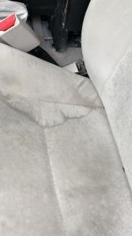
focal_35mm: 82
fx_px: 512
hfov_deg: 14.5
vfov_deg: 25.8
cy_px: 78
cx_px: 9
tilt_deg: -47.1
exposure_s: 1/120
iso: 50
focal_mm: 3.99
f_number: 1.8
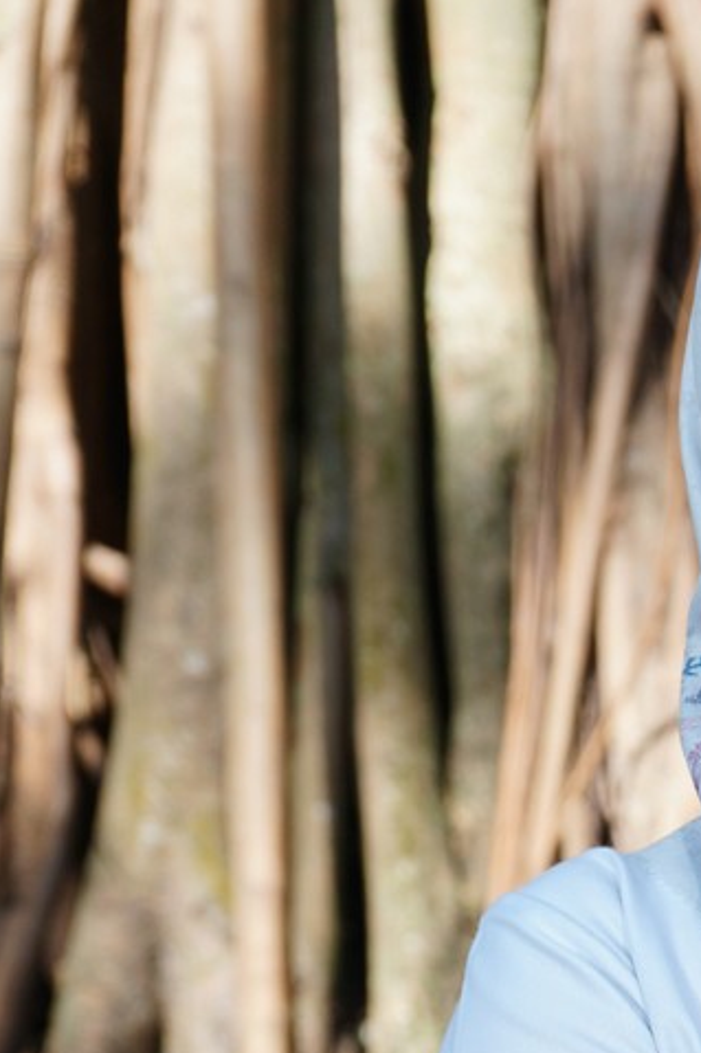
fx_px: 5495
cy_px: 1310
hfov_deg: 7.2
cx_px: 919
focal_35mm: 188
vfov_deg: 10.7
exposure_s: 1/160
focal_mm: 60
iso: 160
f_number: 6.3
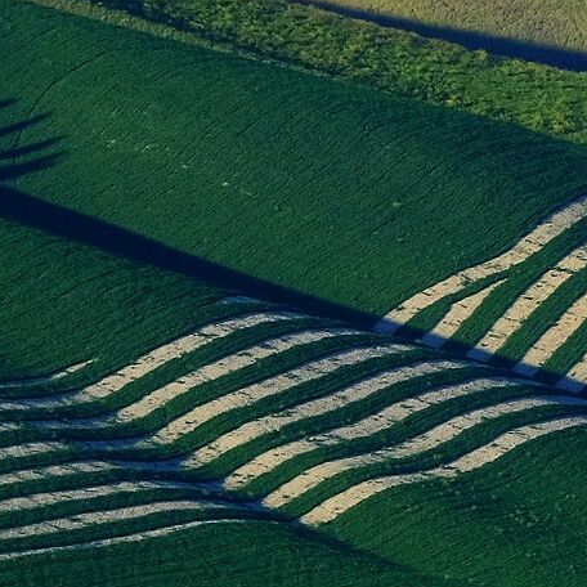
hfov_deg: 1.5
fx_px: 21967
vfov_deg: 1.5
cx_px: 340
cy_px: 236
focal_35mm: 1145
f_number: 5.6
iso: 640
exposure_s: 1/1250
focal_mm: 170.5
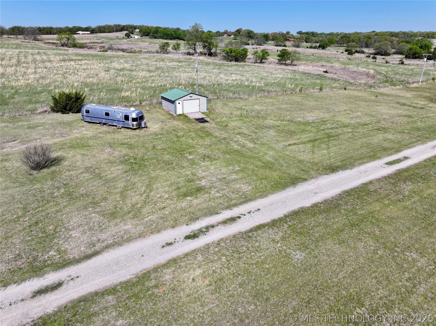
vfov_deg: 56.8
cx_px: 218
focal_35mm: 24
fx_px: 302
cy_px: 163
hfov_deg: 71.6
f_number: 2.8
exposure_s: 1/2000
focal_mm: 12.29
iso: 100
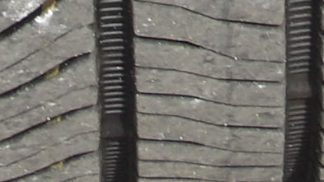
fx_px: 8823
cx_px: 257
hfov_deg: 2.1
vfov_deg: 1.2
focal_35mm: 1027
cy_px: -614
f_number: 4.3
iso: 135
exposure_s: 1/100
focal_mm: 25.6
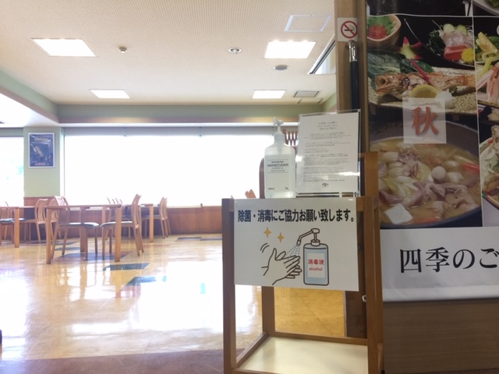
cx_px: 250
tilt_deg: +2.8
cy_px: 187
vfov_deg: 48.2
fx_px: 418
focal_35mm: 29
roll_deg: +0.4
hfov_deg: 61.7
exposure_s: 1/30
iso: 50
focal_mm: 4.15
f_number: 2.2
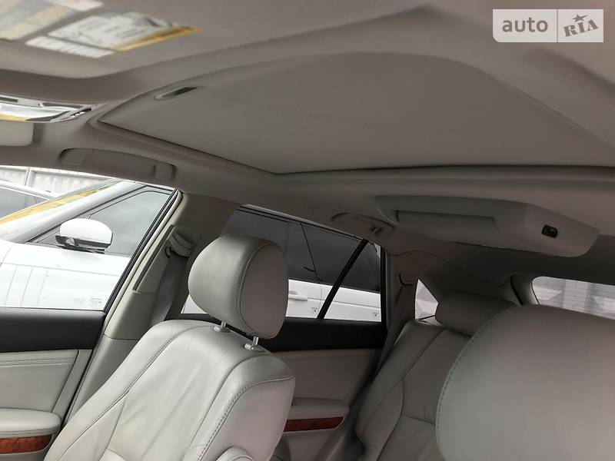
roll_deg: -10.8
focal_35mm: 28
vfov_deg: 49.7
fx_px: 497
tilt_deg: +5.4
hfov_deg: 63.4
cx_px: 308
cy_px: 230
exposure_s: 1/90
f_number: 1.8
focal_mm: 4
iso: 25
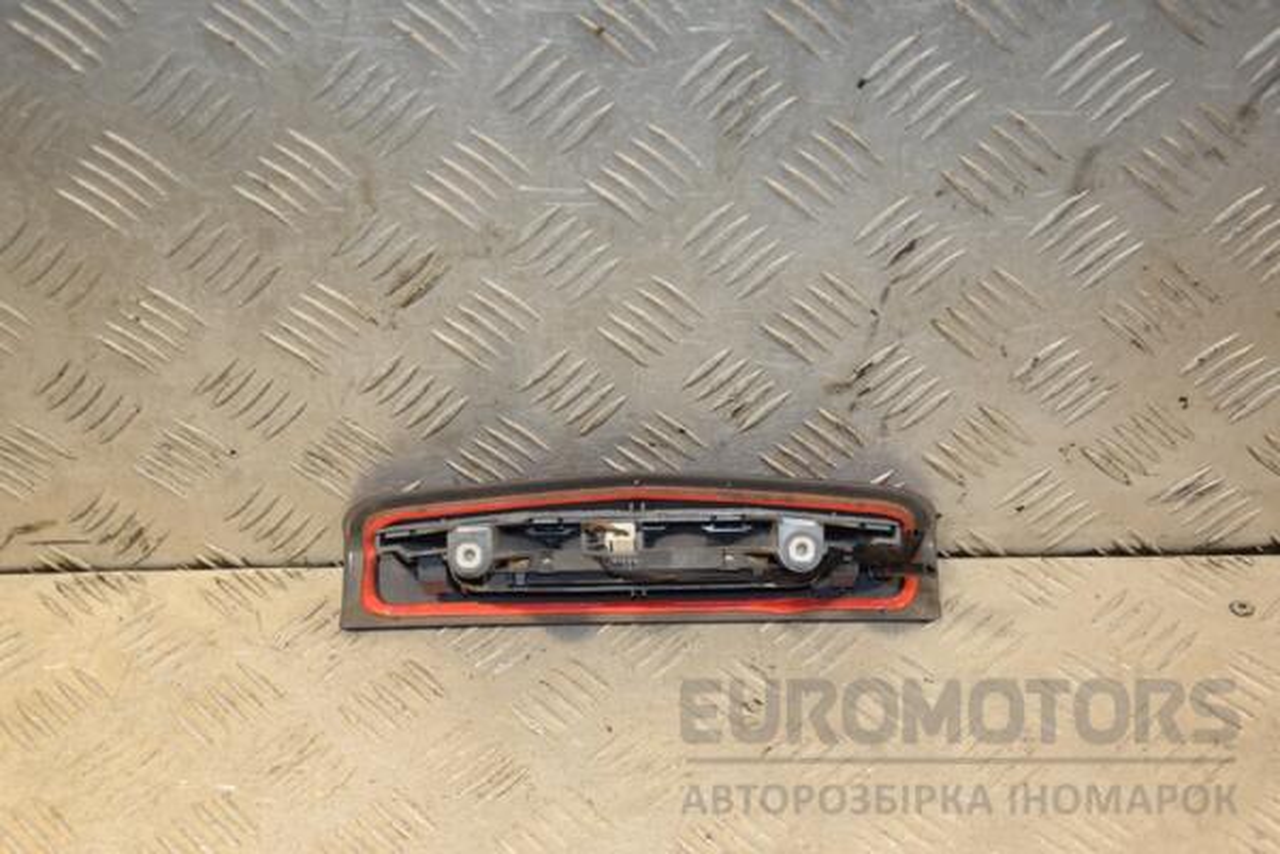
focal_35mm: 57
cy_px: 427
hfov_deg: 35.1
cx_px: 640
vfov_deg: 23.8
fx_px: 2027
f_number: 5
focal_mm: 38
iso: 800
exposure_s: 1/200
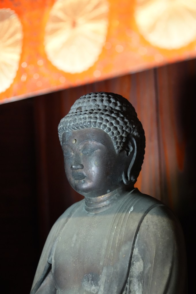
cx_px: 98
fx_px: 858
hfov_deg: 13.0
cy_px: 147
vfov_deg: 19.5
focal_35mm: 105
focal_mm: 105
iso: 6400
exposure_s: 1/60
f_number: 5
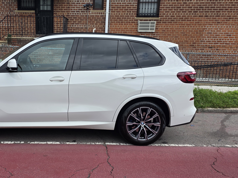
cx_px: 71
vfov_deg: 36.8
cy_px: 99
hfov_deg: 46.7
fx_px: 268
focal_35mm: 39
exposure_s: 1/2607
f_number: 1.7
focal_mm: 6.3
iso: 80
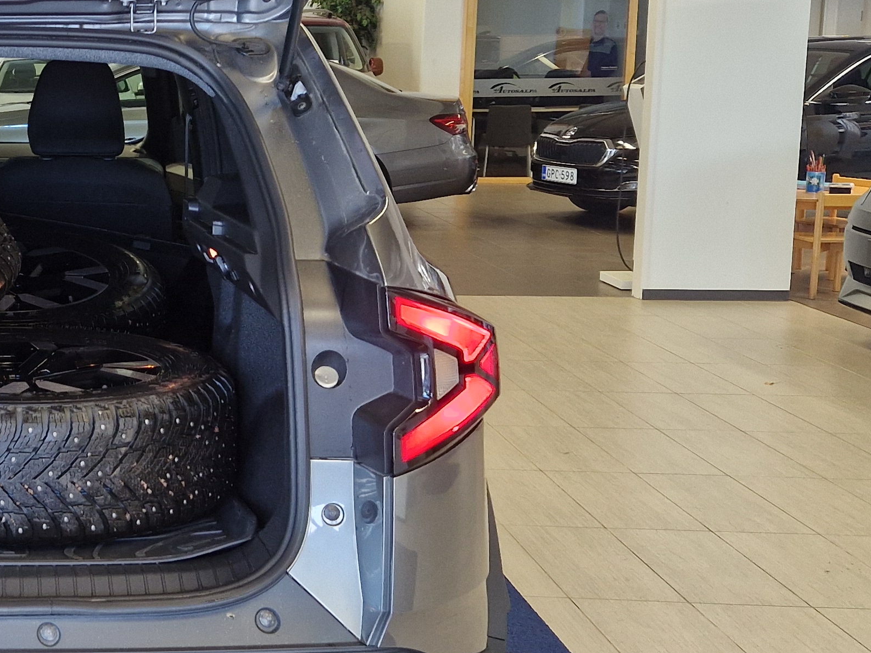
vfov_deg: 25.1
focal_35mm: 58
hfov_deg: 29.7
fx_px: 1460
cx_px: -101
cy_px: 228
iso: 200
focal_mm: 5.4
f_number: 1.8
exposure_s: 1/180
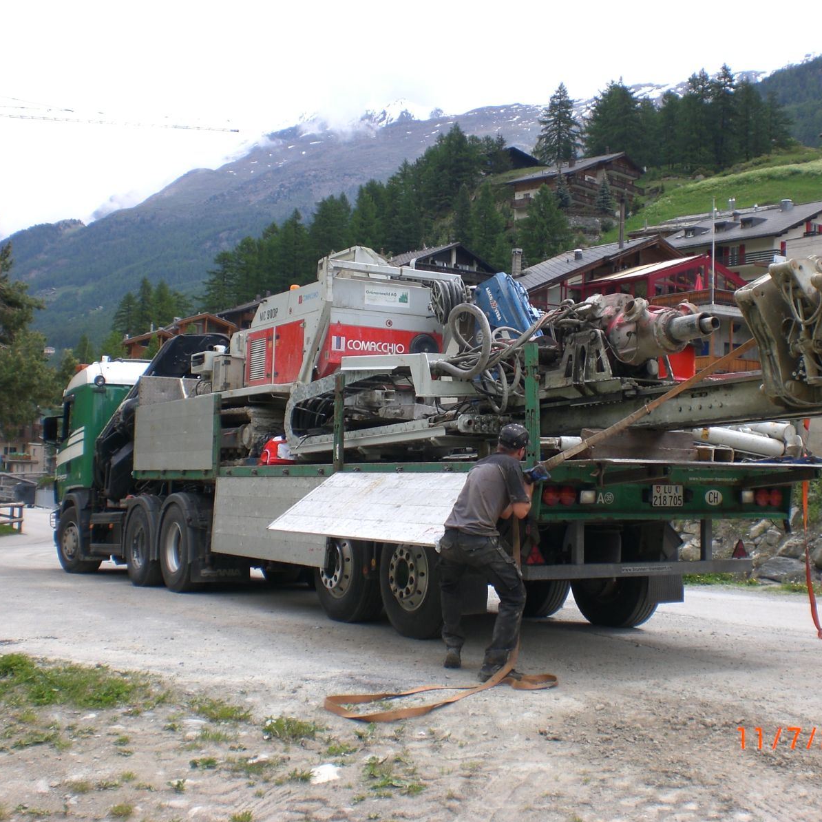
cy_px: 410
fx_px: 1209
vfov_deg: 37.6
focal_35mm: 45
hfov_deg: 37.3
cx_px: 525
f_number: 4.4
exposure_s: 1/320
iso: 50
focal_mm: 6.3
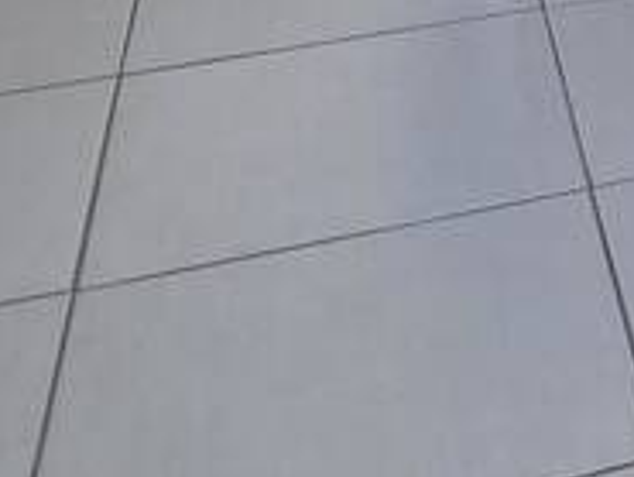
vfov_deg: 11.1
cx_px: 1172
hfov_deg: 16.1
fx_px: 1851
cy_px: -817
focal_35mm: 101
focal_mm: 2.2
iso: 200
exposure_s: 1/120
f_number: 1.9
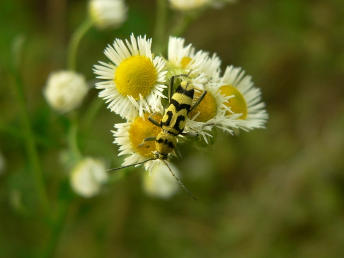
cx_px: 172
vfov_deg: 23.3
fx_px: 626
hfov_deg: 30.7
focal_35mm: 63
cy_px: 129
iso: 80
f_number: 3.3
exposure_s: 1/160
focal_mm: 10.5
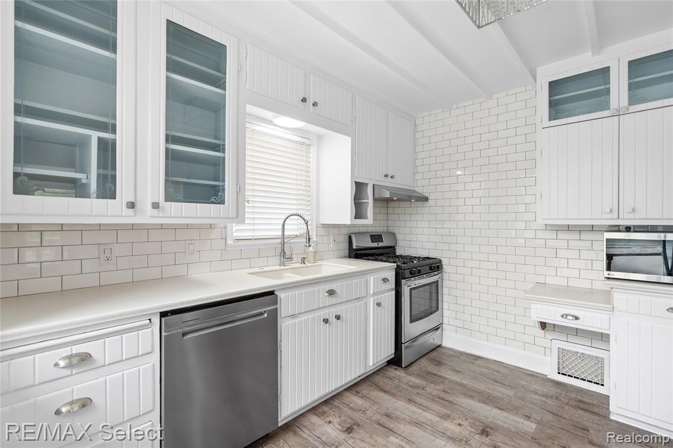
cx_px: 336
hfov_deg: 96.8
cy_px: 224
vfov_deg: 73.7
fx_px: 299
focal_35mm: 16
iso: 250
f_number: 2.8
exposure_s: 1/30
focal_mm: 16
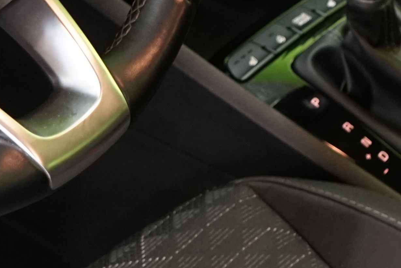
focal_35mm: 141
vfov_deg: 9.7
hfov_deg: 14.5
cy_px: 20
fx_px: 1571
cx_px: 274
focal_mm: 29
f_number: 5
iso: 2000
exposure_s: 1/20
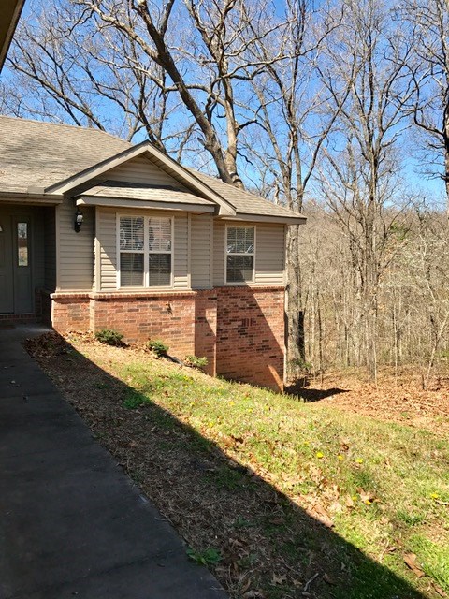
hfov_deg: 49.7
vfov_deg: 63.4
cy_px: 300
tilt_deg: -4.6
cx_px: 224
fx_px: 484
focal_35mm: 28
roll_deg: -1.2
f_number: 1.8
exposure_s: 1/1114
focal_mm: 3.99
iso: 20
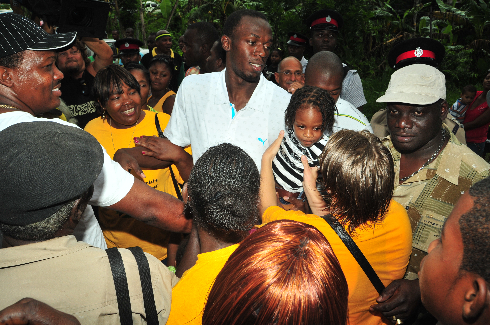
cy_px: 162
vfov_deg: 47.8
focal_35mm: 27
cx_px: 245
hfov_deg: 67.4
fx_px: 367
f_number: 9
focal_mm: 18
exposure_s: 1/320
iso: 400
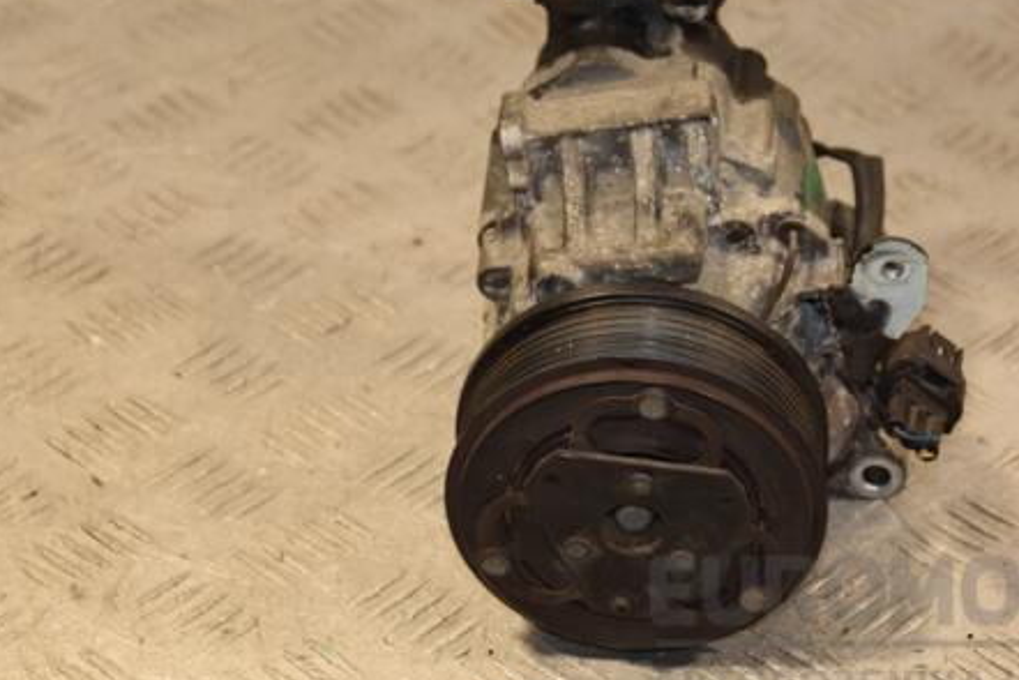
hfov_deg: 17.3
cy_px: 284
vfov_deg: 11.6
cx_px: 606
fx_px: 3341
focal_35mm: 118
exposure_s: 1/160
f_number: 5
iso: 800
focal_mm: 58
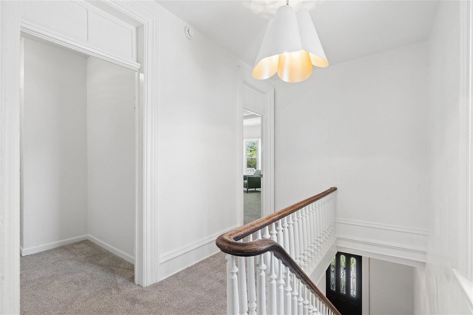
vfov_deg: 73.7
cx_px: 236
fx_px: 210
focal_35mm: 16
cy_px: 158
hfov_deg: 96.7
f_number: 8
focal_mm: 16
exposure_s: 1/60
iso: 800
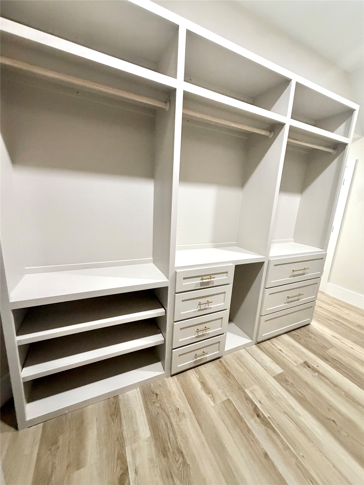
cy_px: 242
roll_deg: -2.5
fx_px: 196
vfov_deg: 102.1
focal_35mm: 14
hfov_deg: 85.7
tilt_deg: -10.6
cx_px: 182
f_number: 2.2
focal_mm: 2.22
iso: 500
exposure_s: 1/60
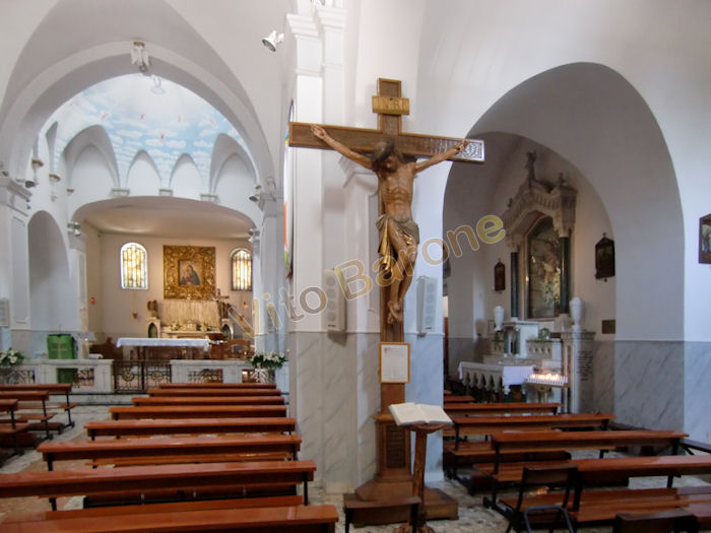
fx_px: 493
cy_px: 266
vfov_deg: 56.8
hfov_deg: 71.6
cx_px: 356
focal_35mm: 24
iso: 400
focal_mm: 4.3
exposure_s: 1/15
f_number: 3.2
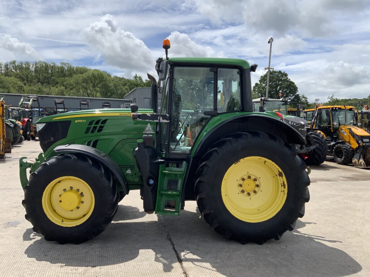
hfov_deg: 61.7
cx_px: 185
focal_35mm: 29
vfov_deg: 48.2
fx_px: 310
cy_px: 138
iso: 16
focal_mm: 3
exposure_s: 1/2427
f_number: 1.8
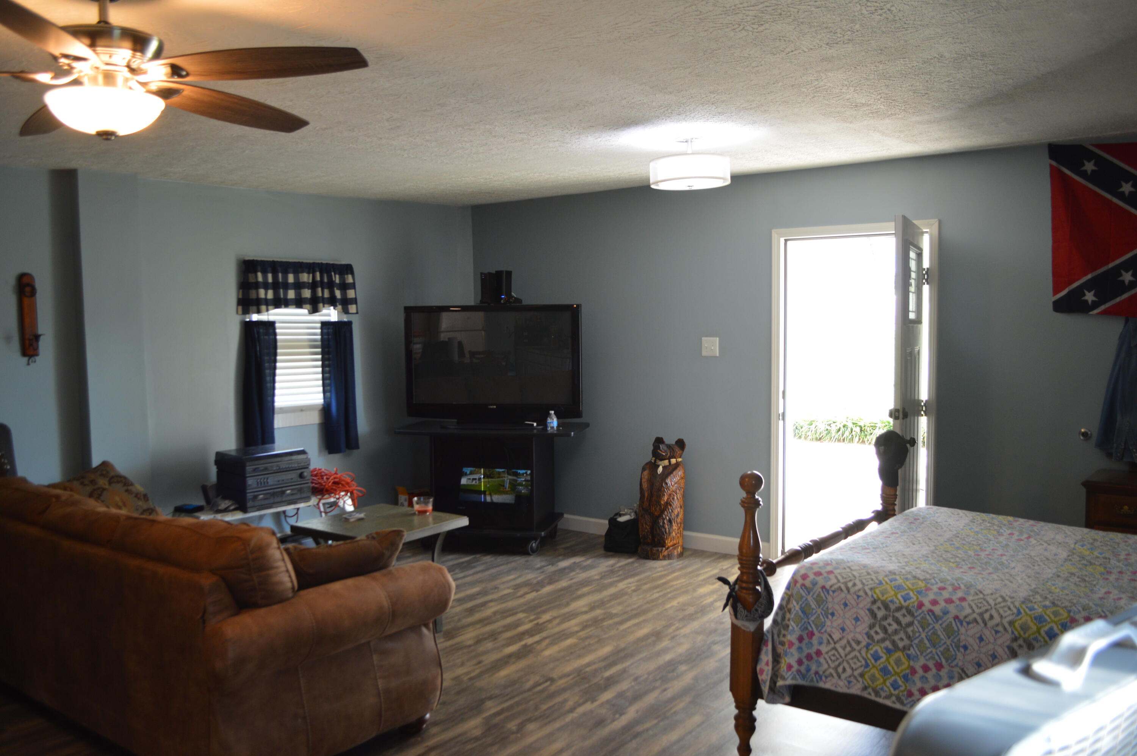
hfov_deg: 62.0
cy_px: 378
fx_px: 947
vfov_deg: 43.5
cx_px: 568
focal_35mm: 30
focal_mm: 20
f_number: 3.8
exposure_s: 1/40
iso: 400
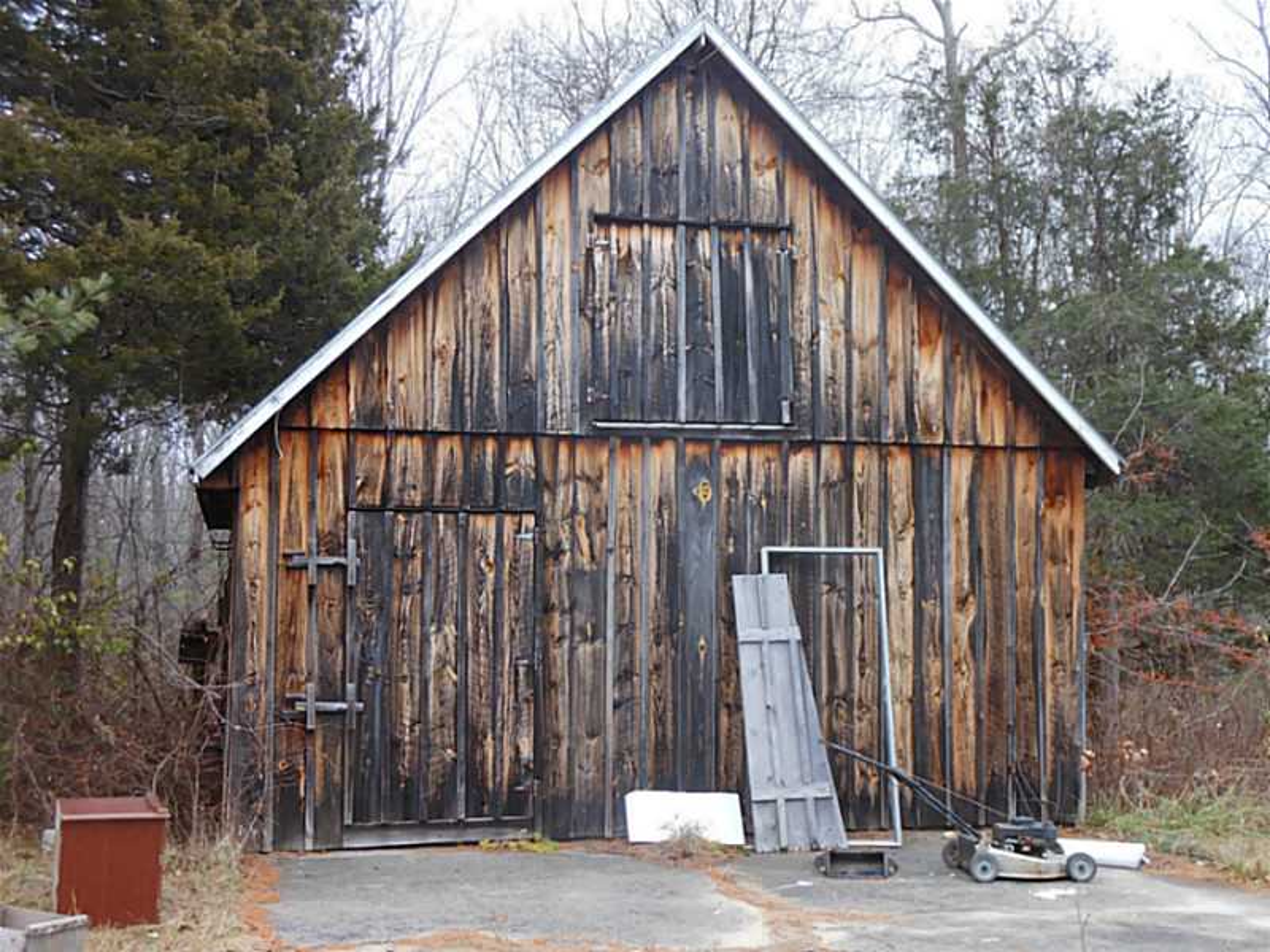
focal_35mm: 43
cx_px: 635
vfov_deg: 33.6
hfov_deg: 43.9
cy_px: 476
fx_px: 1578
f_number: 3.8
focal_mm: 7.7
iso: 200
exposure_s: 1/30
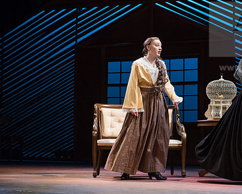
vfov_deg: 16.7
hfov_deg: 20.6
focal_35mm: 92
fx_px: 659
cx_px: 189
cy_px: 81
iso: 3200
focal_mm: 62
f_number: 4
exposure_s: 1/250
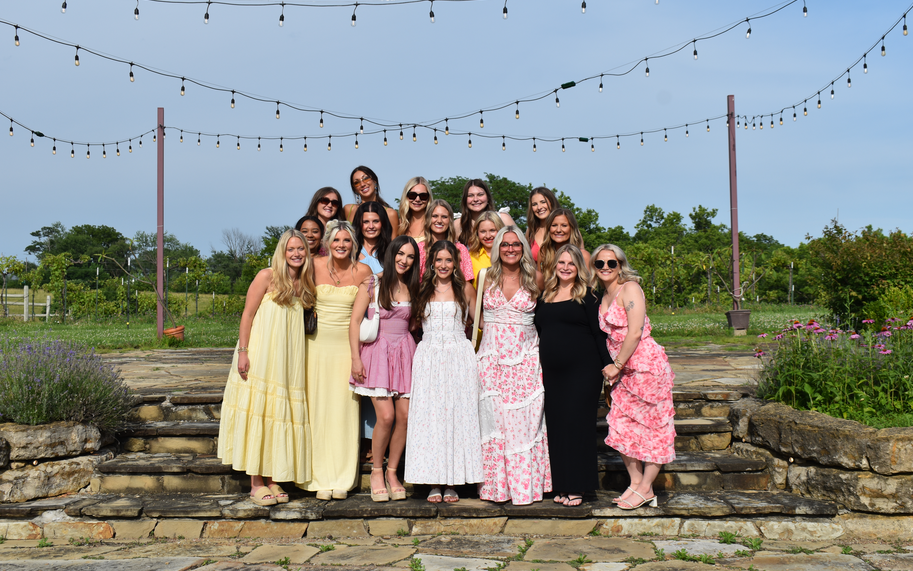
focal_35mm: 45
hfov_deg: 44.8
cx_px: 457
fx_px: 1108
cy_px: 276
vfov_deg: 28.9
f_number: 9
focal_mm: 29
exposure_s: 1/320
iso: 100
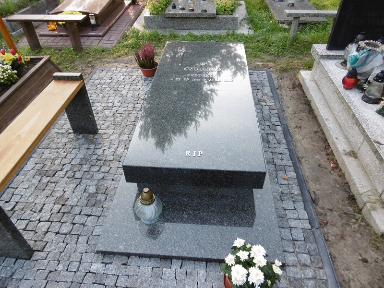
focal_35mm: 24
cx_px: 192
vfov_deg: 56.8
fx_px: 266
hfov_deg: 71.6
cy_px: 144
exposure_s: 1/100
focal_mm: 4.3
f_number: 3.1
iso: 100
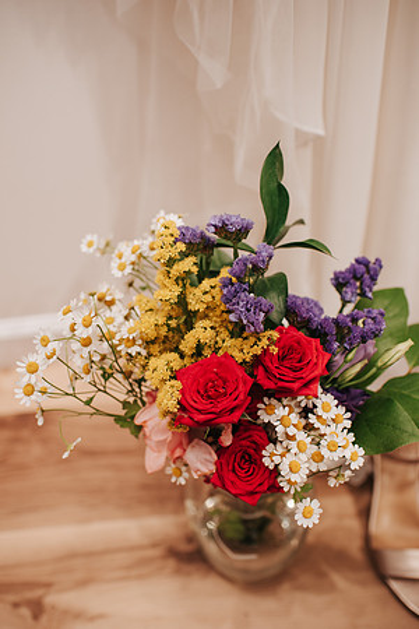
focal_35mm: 35
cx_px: 210
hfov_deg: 37.9
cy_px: 314
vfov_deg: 54.4
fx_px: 611
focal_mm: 35
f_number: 2.8
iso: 450
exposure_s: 1/125
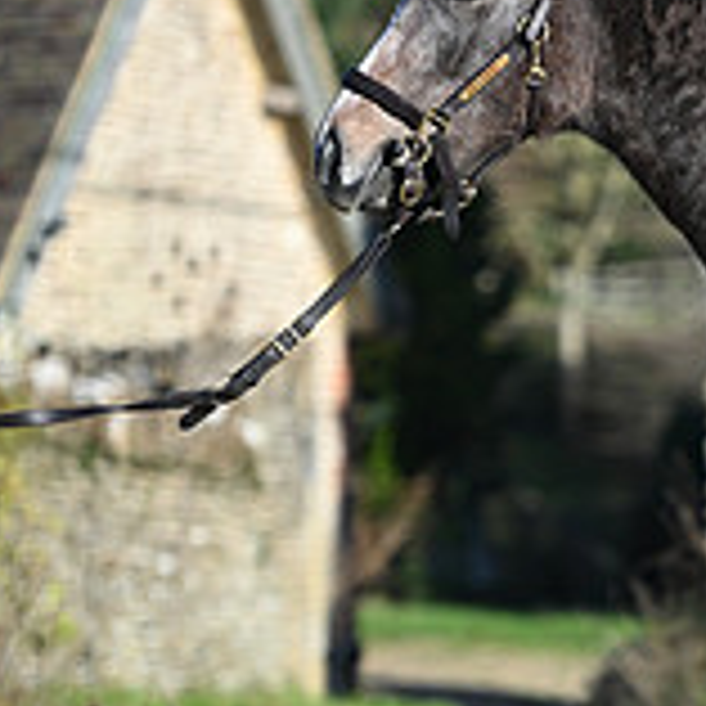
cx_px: 1237
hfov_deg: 4.1
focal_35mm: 425
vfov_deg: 4.1
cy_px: 438
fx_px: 9807
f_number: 3.5
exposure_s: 1/1250
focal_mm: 135
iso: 125
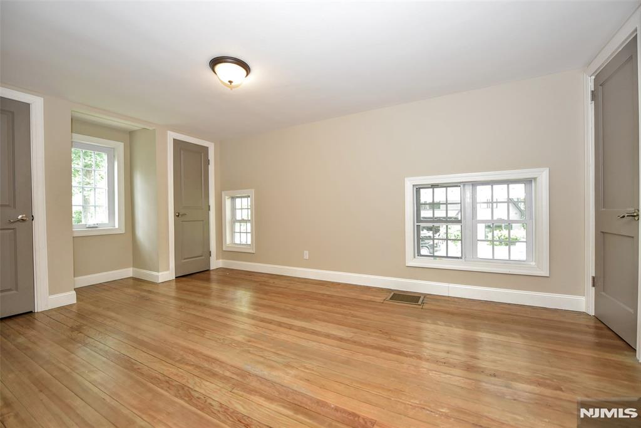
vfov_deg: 77.3
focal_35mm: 15
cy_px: 214
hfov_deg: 100.4
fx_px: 267
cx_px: 320
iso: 900
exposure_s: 1/60
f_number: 2.8
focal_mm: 15
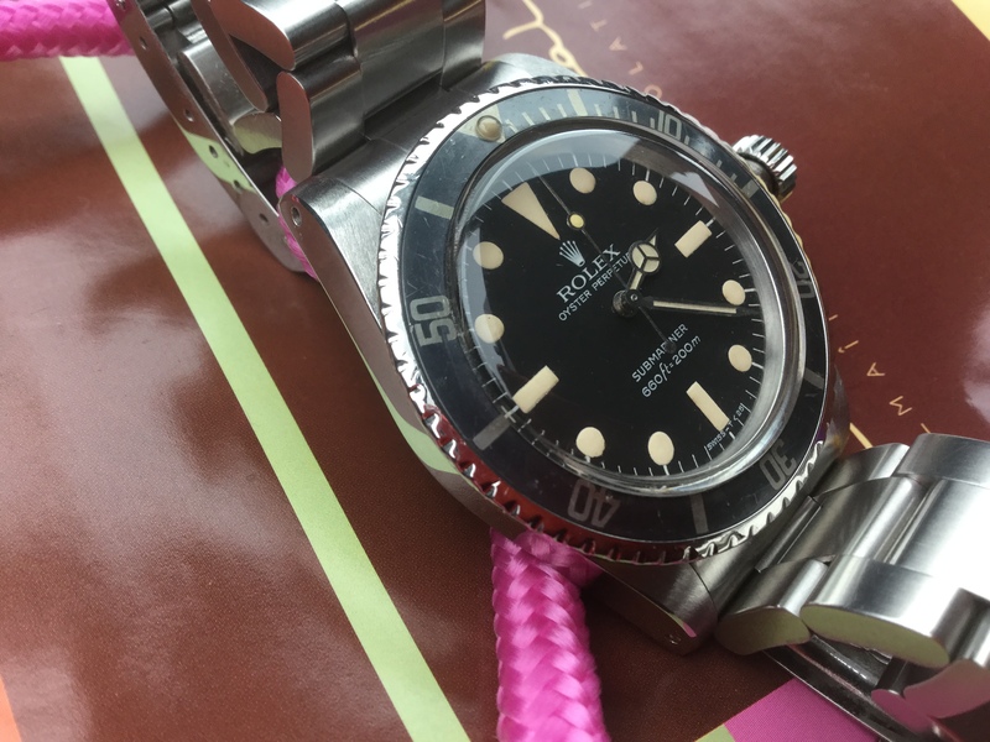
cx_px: 495
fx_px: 887
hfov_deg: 58.4
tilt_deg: -49.6
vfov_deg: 45.4
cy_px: 371
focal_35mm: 31
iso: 32
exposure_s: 1/33
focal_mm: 3.3
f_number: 2.4
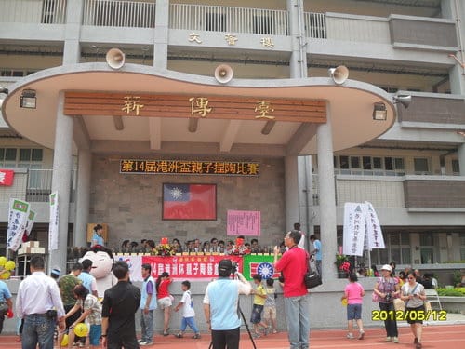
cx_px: 232
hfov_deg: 52.6
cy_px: 174
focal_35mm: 35
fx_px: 470
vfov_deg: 40.7
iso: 100
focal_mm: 6.2
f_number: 8.9
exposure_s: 1/90
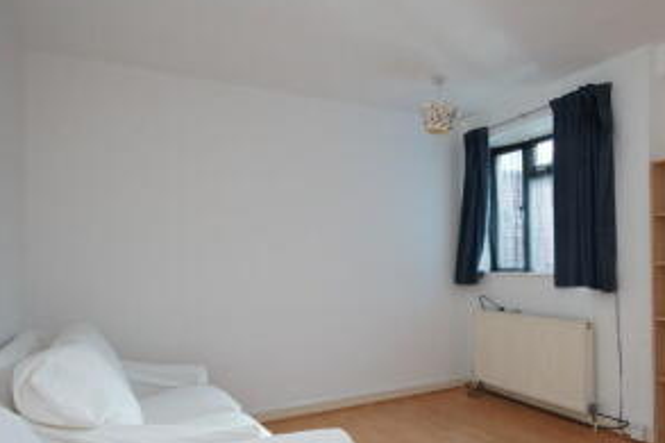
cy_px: 258
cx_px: 445
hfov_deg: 65.9
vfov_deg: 48.0
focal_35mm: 27
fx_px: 495
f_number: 6.3
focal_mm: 11
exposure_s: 1/60
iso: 640
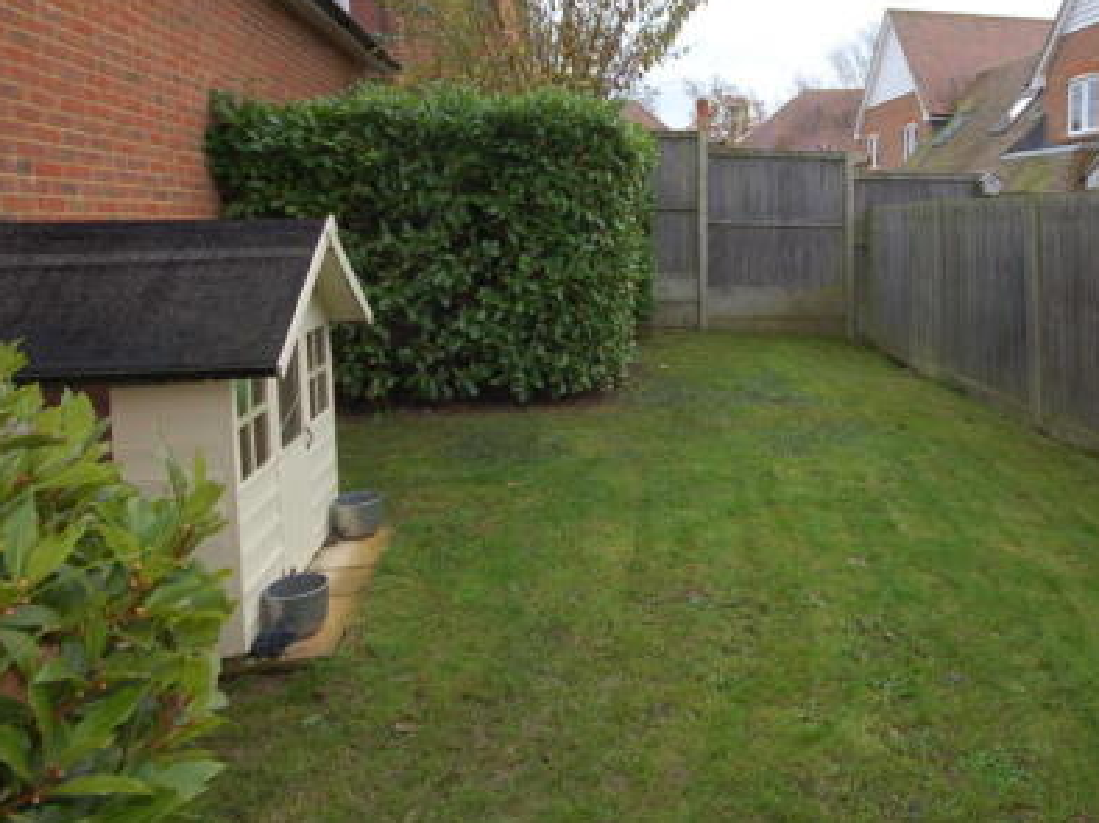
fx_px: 761
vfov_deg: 55.4
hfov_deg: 69.1
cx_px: 753
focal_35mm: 24
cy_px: 262
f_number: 6.3
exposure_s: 1/160
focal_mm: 10
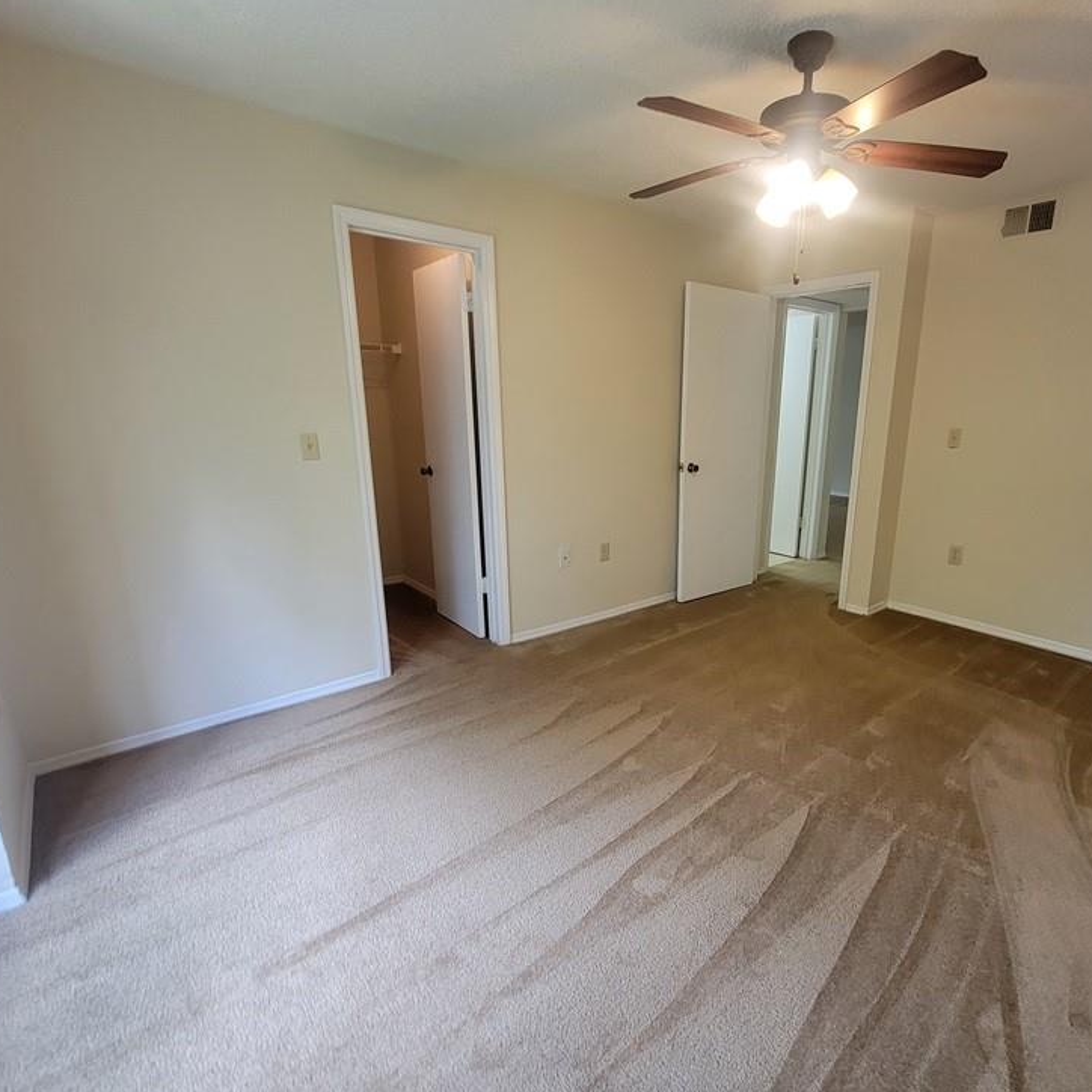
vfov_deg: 87.4
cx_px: 643
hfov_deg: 86.6
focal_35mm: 16
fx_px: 571
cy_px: 558
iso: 160
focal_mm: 2.2
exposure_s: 1/60
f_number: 2.2
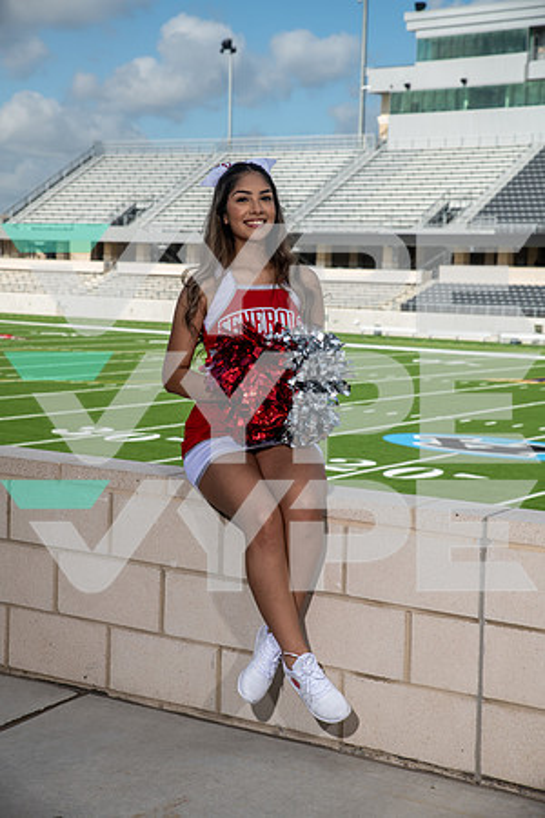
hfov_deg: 20.9
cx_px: 272
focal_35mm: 65
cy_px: 409
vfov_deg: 31.0
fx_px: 1476
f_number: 7.1
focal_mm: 65
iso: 100
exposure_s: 1/320
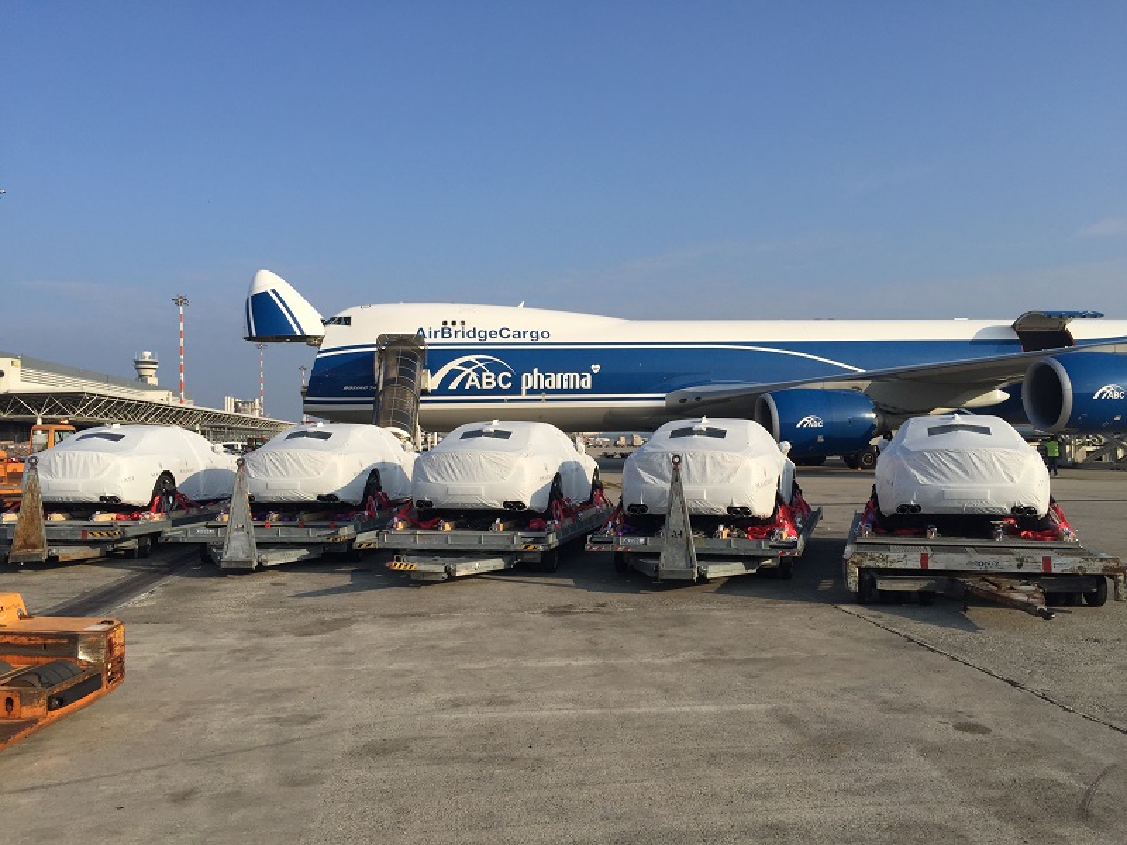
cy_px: 422
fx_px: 944
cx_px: 564
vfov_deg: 48.2
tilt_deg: +0.4
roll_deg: -1.2
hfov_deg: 61.7
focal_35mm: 29
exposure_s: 1/2198
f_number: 2.2
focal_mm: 4.15
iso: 32
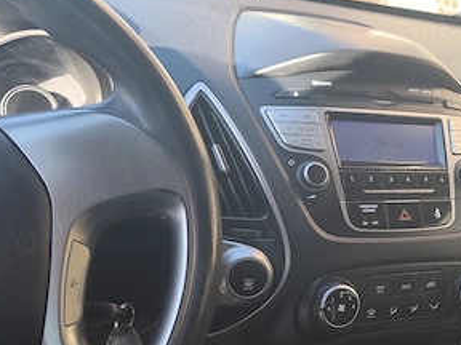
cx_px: 397
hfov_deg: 37.6
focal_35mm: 48
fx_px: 639
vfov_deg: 30.0
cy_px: 233
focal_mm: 6.04
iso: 50
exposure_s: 1/120
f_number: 1.7
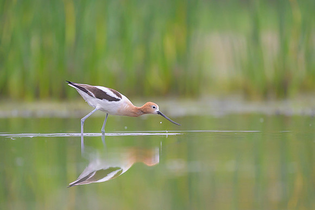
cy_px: 122
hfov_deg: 2.9
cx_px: 146
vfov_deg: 1.9
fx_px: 6166
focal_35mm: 705
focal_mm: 560
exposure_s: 1/1000
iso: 1600
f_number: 4
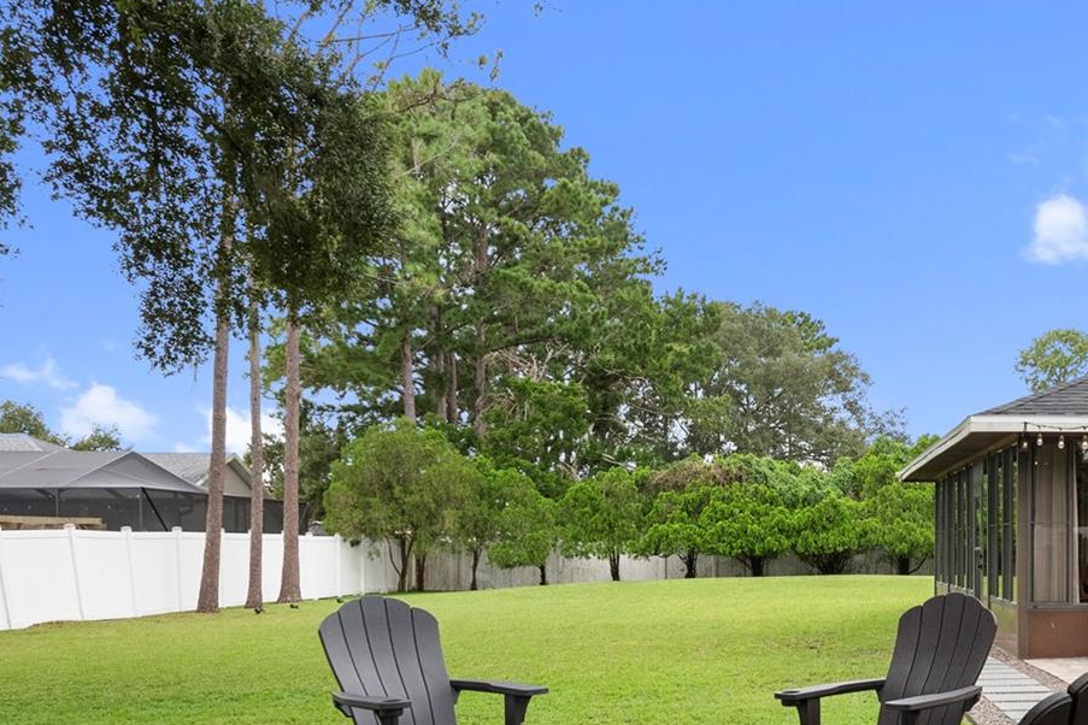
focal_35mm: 39
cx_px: 859
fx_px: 1179
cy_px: 576
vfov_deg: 33.3
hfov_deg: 47.1
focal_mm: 22
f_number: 9
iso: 2000
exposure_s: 1/250
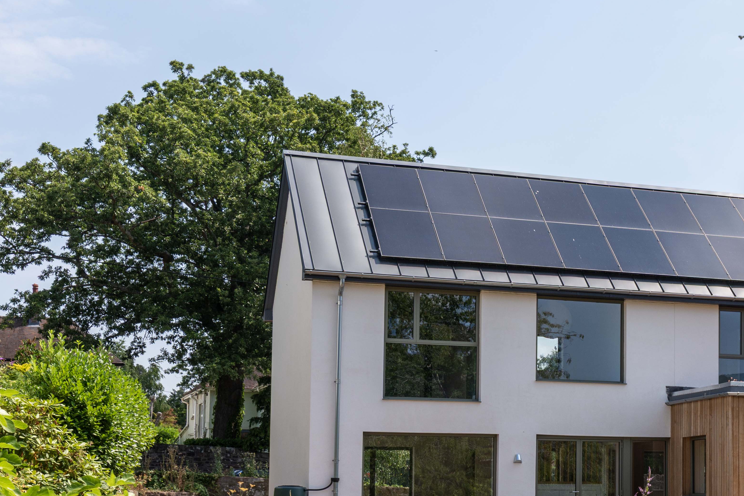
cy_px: 409
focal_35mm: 71
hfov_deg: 27.1
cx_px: 715
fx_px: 1468
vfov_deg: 19.0
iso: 100
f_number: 8
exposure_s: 1/250
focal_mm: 30
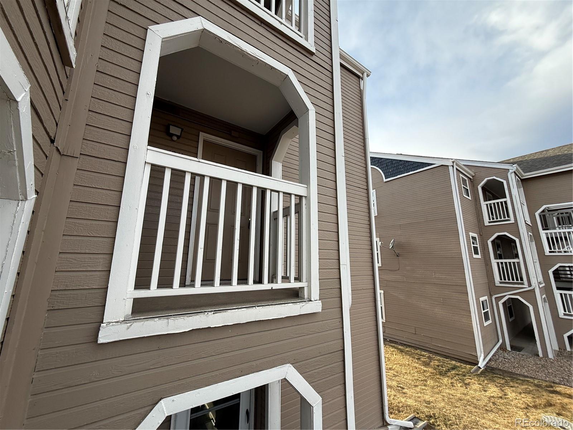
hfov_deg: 102.1
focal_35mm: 14
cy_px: 215
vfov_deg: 85.7
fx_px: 232
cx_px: 286
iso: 64
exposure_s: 1/569
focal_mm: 2.22
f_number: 2.2
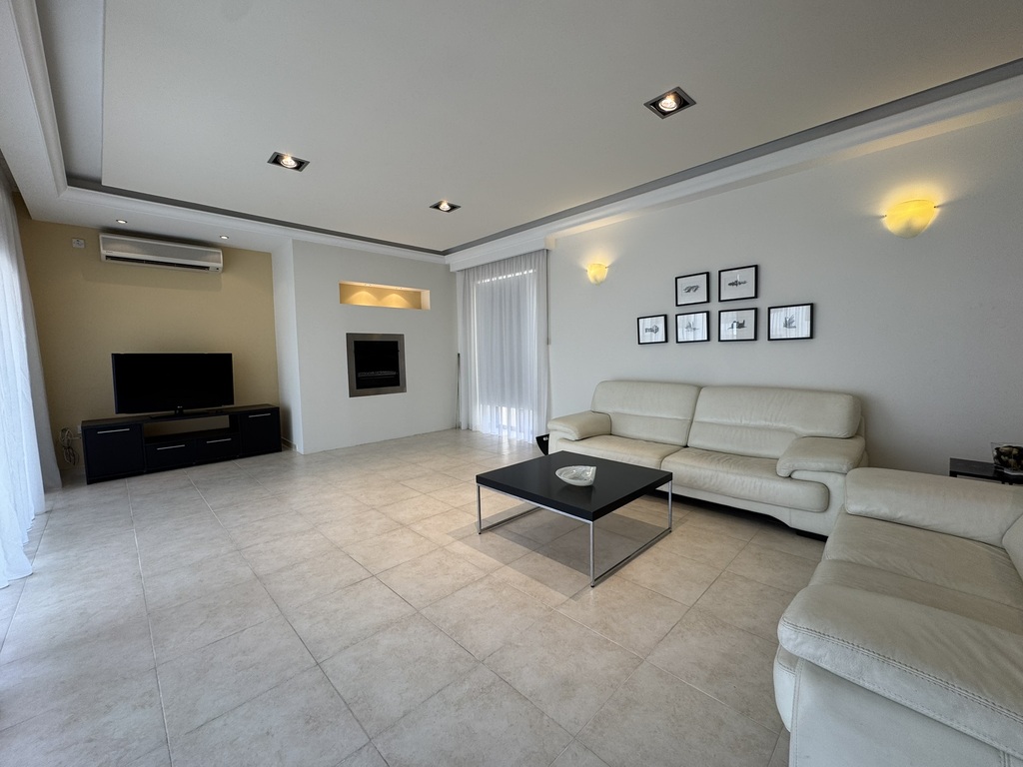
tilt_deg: -3.4
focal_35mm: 14
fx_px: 414
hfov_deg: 102.1
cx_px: 512
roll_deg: +0.5
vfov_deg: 85.7
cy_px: 384
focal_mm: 2.22
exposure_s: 1/100
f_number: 2.2
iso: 50
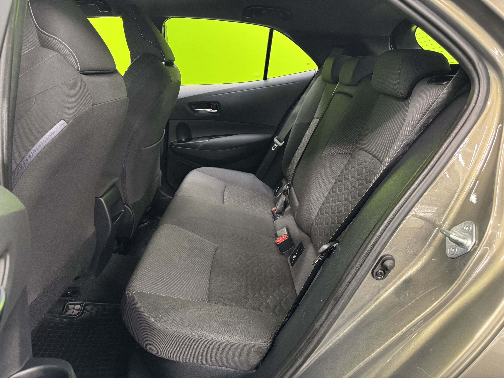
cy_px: 189
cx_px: 252
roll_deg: -0.3
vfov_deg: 56.8
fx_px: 349
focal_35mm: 24
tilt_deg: -18.6
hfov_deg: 71.6
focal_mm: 6.76
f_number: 1.78
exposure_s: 1/33
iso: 640
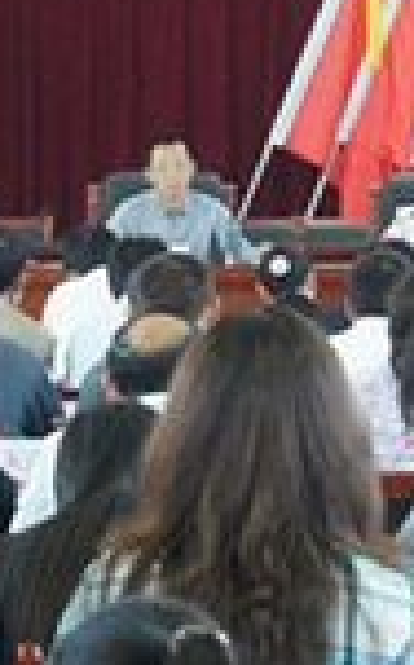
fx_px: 3528
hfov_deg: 6.7
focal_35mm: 195
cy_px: 315
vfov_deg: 10.8
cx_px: 57
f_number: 4.5
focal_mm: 35
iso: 1600
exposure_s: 1/20
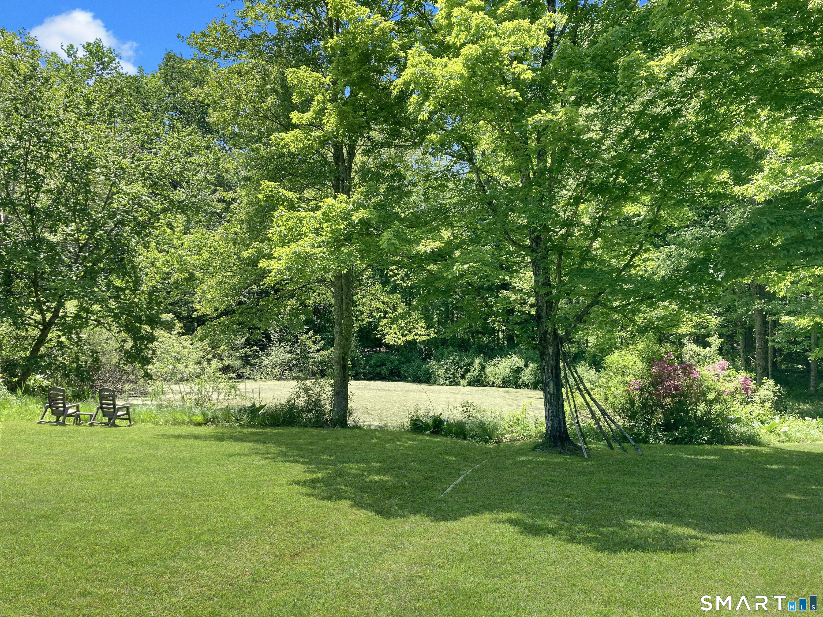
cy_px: 308
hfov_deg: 63.4
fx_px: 666
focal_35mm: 28
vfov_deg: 49.7
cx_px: 412
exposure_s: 1/540
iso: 20
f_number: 1.8
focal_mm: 3.99
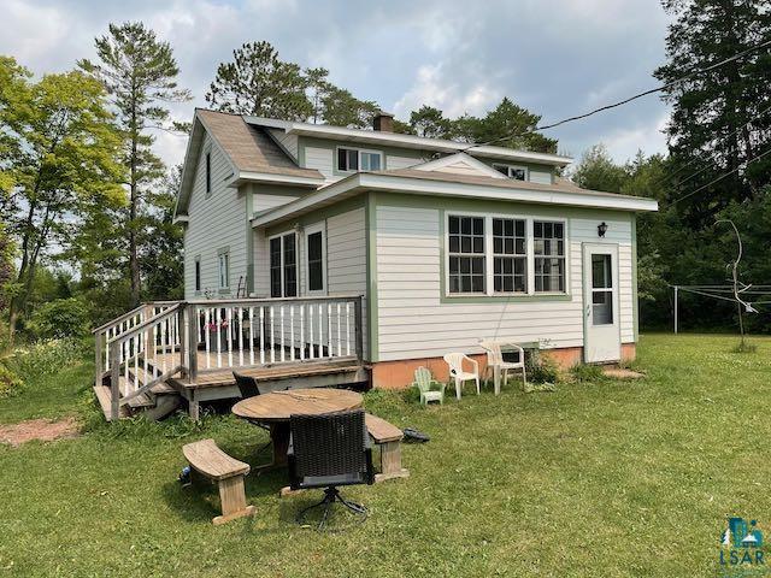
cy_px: 289
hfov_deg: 67.3
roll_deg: +0.9
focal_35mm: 26
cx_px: 386
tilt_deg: +0.8
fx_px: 579
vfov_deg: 53.1
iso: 32
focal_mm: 4.2
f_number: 1.6
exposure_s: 1/3300
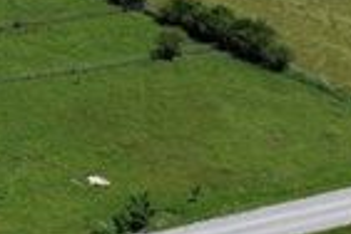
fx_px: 965
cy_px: 138
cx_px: -227
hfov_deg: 17.7
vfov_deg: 13.8
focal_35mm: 99
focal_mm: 14.45
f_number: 2.8
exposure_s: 1/1600
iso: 100
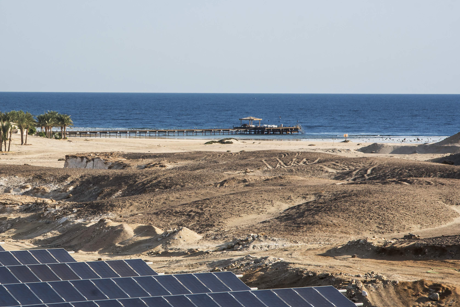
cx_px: 68
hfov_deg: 13.4
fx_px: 1943
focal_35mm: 152
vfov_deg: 9.0
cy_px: 127
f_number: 10
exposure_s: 1/80
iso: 50
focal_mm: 85
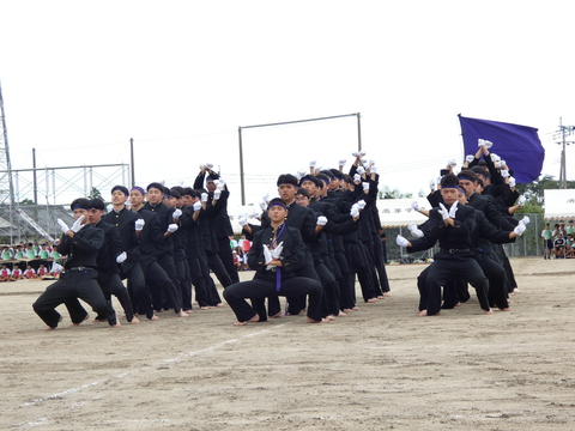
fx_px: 1262
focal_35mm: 76
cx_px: 288
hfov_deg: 25.7
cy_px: 216
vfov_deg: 19.4
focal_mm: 13.7
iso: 80
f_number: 4.4
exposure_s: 1/160
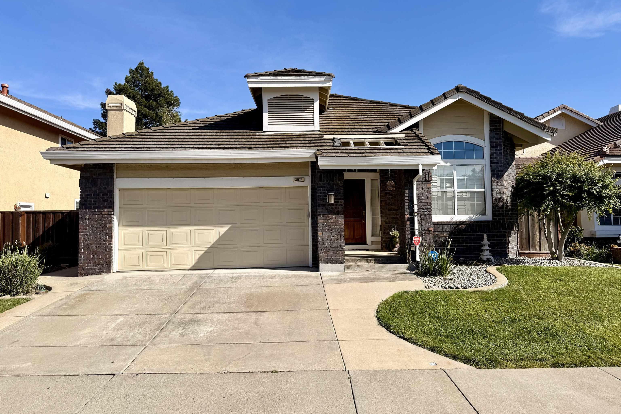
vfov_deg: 51.3
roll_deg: +1.1
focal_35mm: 25
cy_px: 196
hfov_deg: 71.5
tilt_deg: +3.8
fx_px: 431
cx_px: 311
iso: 80
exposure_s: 1/4975
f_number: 1.78
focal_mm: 6.76
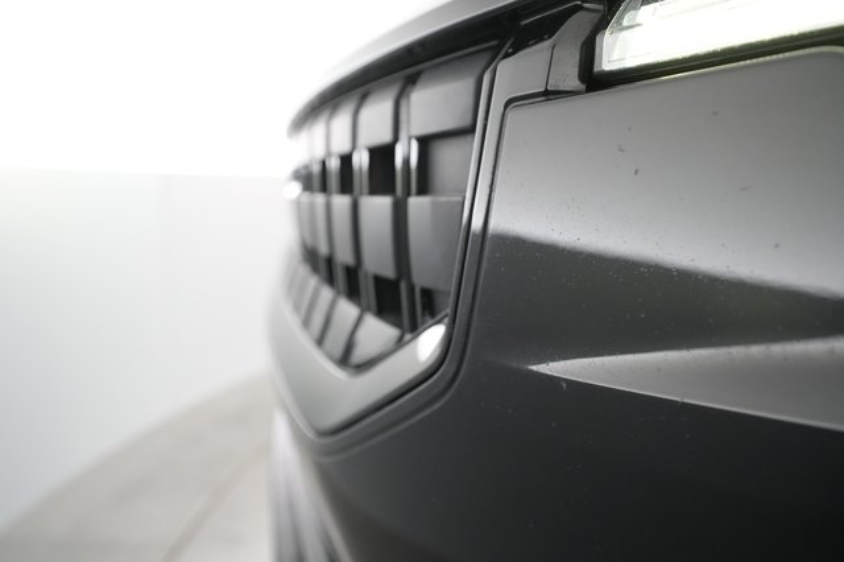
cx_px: 422
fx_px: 656
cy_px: 281
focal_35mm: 28
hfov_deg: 65.5
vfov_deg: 46.4
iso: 5000
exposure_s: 1/100
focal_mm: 28
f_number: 4.5
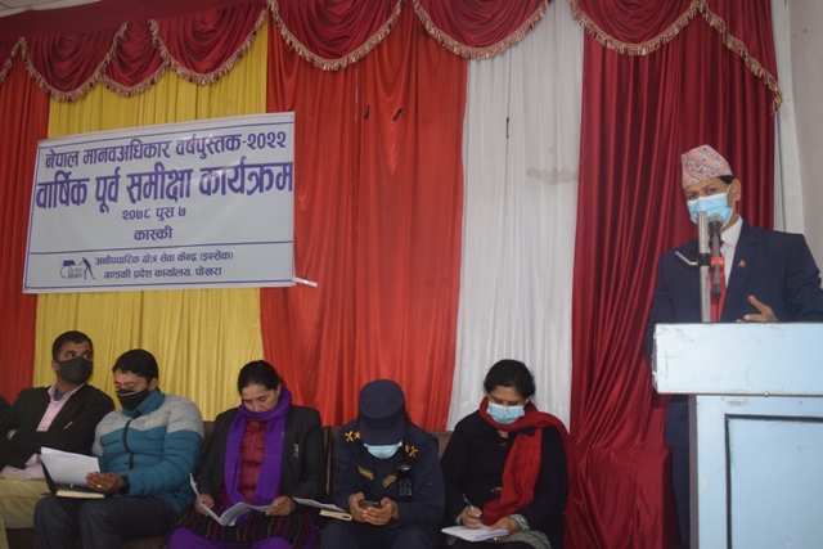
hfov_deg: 57.2
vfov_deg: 40.0
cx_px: 412
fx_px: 755
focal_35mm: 33
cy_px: 274
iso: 800
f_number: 4.5
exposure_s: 1/80
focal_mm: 22
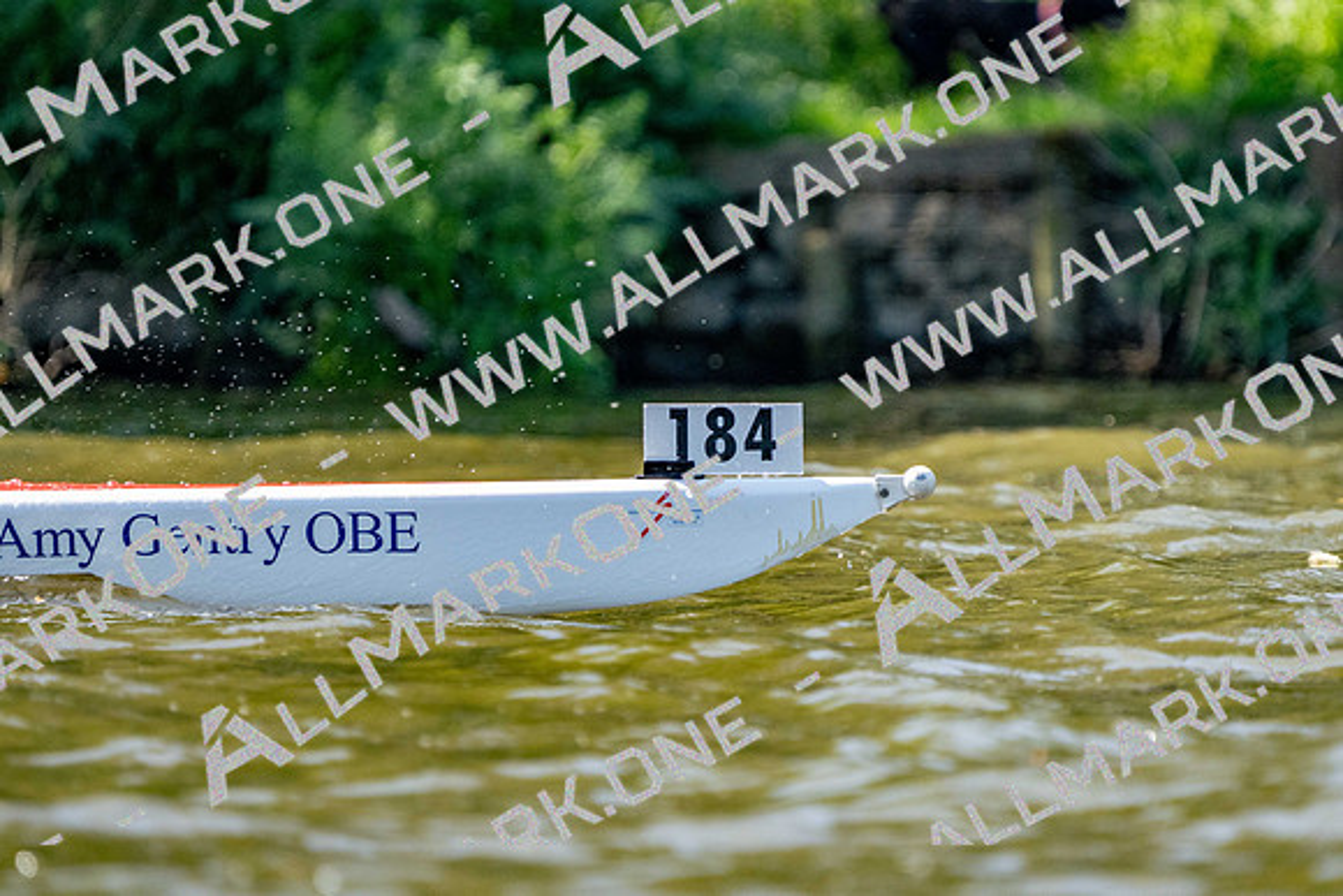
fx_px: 33581
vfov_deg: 1.5
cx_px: 672
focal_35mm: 900
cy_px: 448
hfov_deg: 2.3
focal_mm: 600
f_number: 6.3
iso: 1250
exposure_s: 1/1250
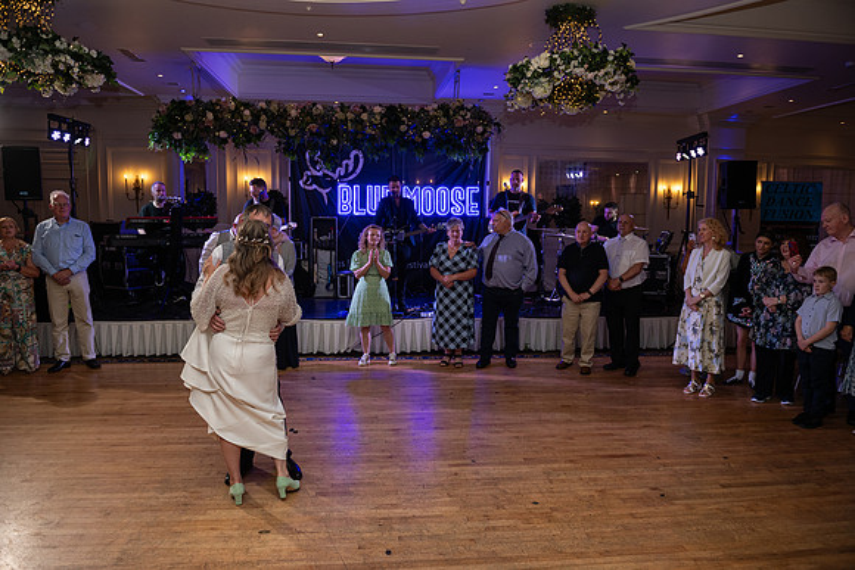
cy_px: 285
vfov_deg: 53.2
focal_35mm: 24
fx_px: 570
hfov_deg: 73.7
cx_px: 428
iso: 500
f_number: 3.5
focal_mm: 24
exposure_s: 1/160
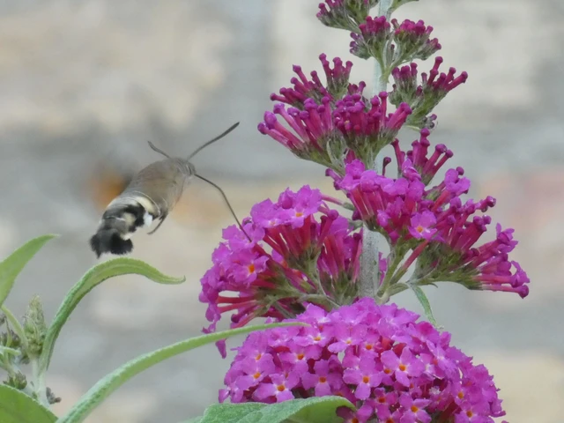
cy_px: 212
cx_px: 282
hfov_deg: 7.7
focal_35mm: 258
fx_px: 4204
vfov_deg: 5.8
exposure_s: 1/80
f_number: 7.1
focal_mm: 46.2
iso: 640
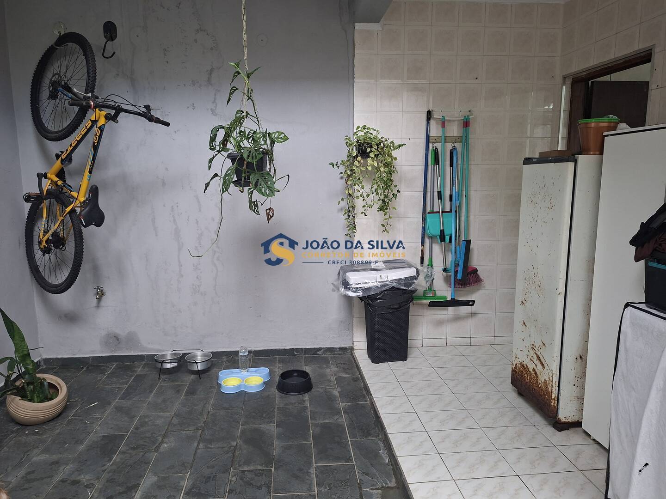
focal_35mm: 23
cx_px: 333
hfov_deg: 73.9
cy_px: 250
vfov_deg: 58.9
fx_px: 443
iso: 320
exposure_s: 1/60
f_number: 1.8
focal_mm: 5.54
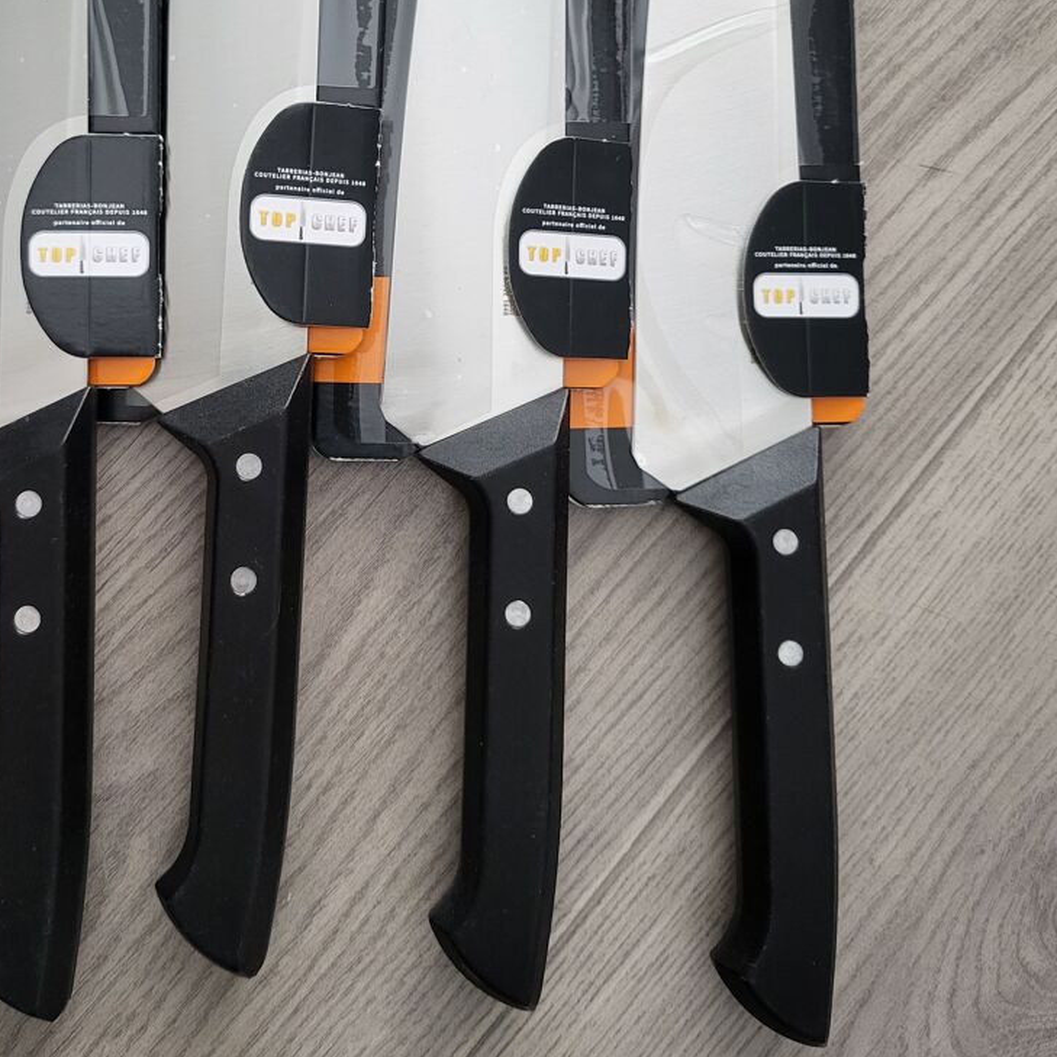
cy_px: 286
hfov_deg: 39.5
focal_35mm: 42
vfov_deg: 39.1
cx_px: 344
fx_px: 1451
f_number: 1.8
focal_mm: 5.4
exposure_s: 1/50
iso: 500
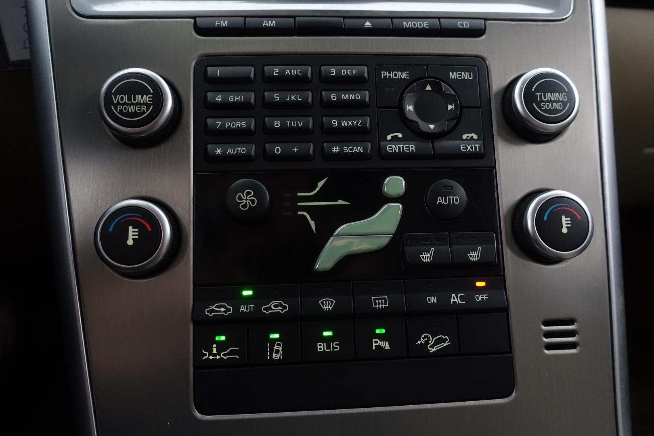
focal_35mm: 24
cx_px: 327
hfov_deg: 73.7
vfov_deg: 53.1
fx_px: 436
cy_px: 218
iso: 1000
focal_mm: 8.8
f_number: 2.5
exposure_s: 1/30
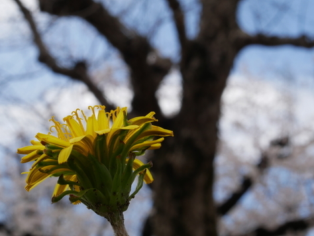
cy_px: 108
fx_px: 690
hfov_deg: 25.6
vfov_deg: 19.4
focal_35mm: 76
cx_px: 168
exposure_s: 1/60
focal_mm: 30
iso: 200
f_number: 16
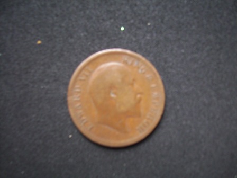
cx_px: 118
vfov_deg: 41.8
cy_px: 89
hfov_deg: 54.0
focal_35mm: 34
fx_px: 233
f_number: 2.9
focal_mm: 5.7
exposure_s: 1/8
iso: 160
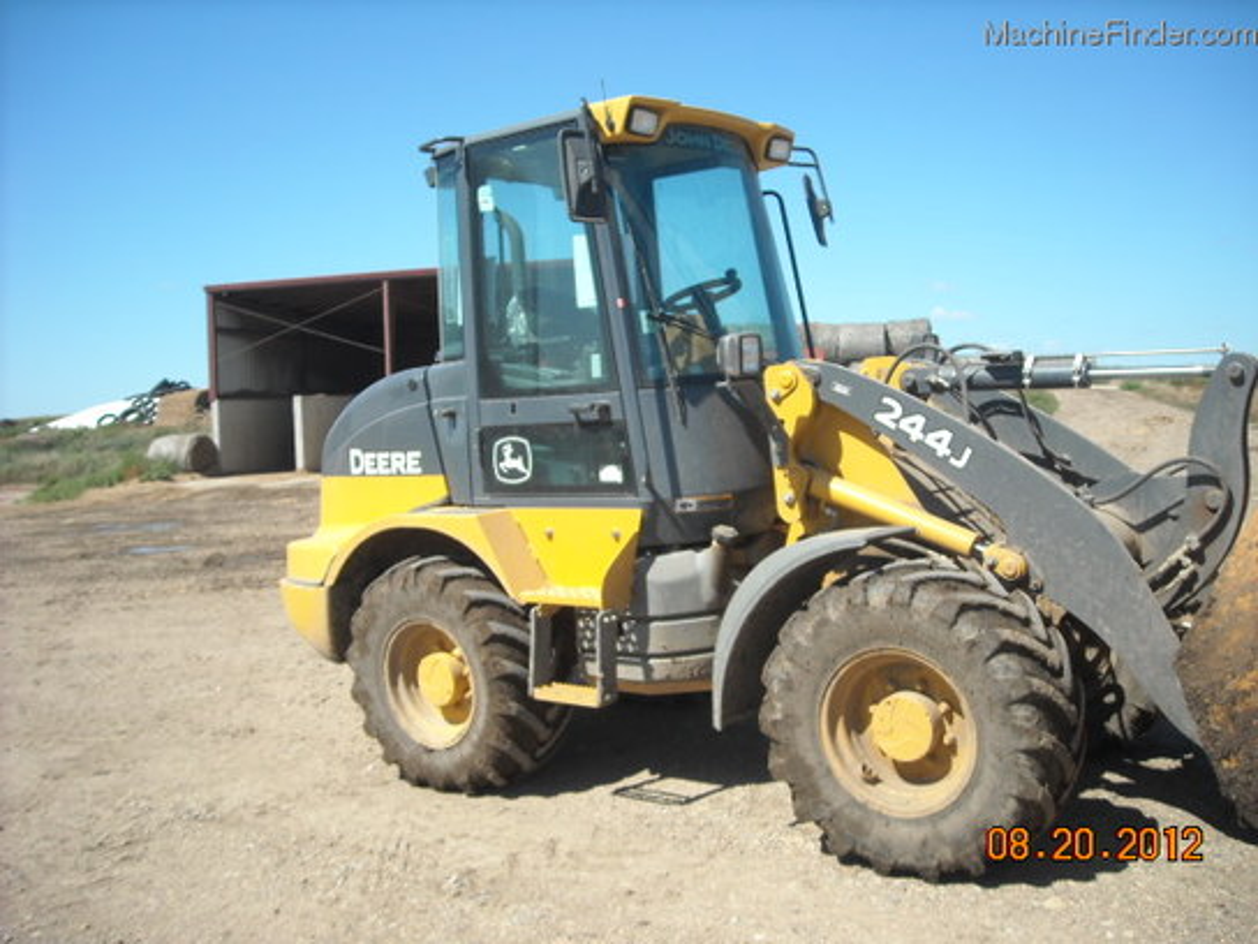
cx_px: 629
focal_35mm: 35
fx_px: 1272
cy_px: 472
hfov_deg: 52.6
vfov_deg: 40.7
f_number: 5.6
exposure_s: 1/184
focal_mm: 5.7
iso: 64
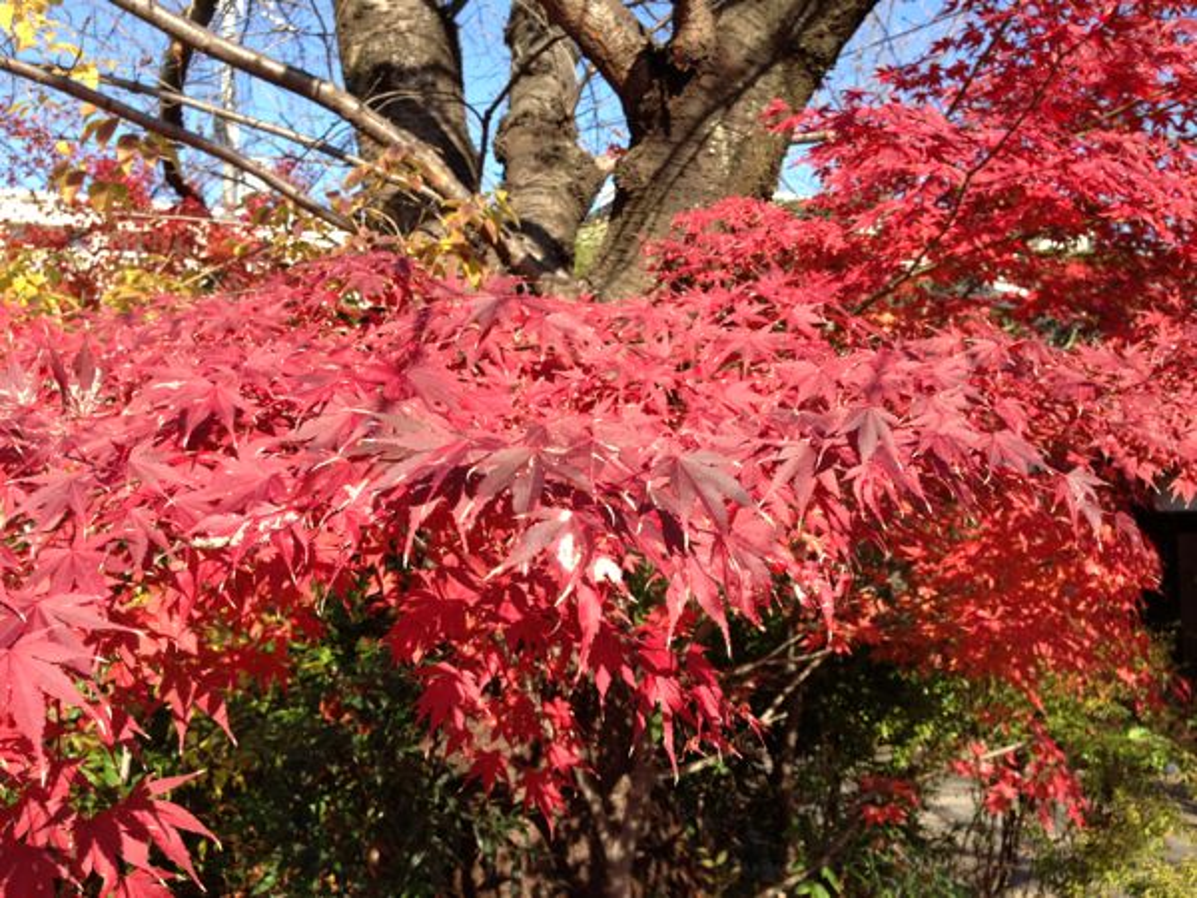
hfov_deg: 55.4
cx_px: 598
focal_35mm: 33
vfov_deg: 42.9
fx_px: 1141
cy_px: 449
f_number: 2.4
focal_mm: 4.13
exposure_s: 1/516
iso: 50
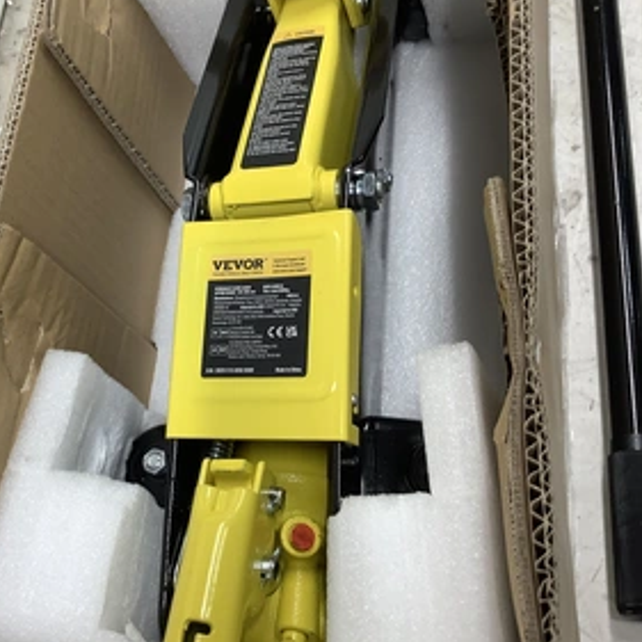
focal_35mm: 39
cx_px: 224
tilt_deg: -56.2
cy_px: 313
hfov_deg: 42.4
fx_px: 818
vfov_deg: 42.8
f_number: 2.4
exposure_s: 1/120
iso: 80
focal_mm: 3.3
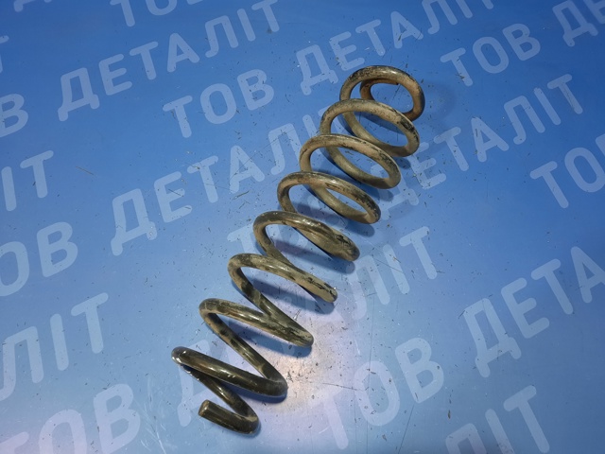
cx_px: 302
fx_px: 437
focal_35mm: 25
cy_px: 227
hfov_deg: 69.4
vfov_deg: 54.9
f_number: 2
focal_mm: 4.6
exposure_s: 1/33
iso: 250
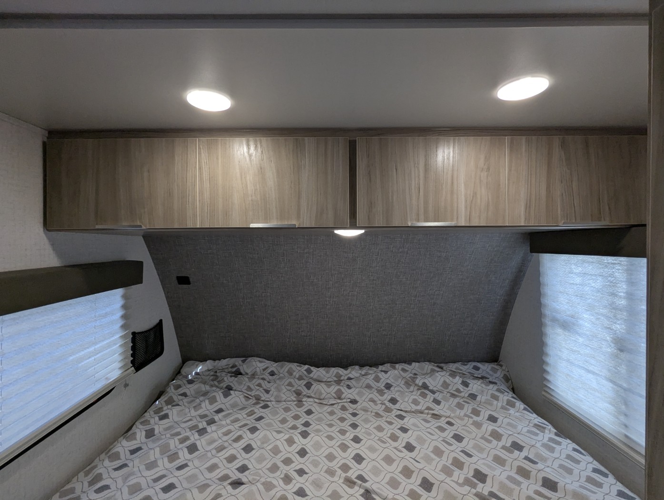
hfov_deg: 94.4
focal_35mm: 16
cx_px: 332
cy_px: 250
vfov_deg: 78.2
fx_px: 307
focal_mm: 2.35
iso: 131
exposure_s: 1/148
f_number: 2.2
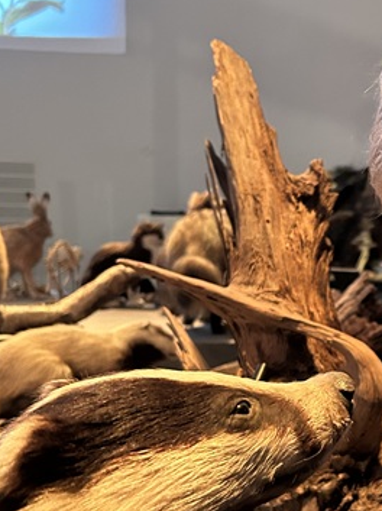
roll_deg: -0.7
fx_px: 870
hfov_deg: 23.3
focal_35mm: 59
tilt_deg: -5.1
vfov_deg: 32.5
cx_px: 421
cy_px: 326
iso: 1000
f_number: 1.5
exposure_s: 1/25
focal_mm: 5.7
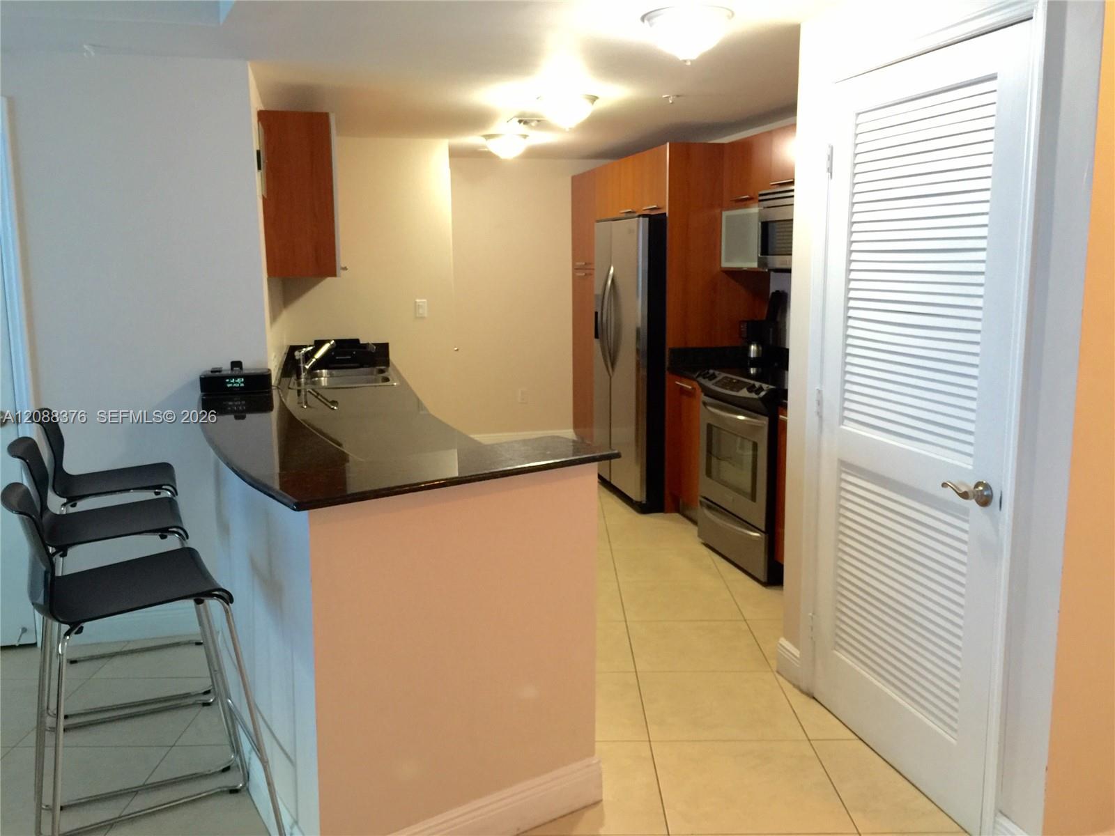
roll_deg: +0.3
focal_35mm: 29
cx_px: 558
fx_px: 934
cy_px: 418
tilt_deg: -8.1
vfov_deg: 48.2
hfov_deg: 61.7
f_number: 2.2
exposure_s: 1/10
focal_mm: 4.15
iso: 100
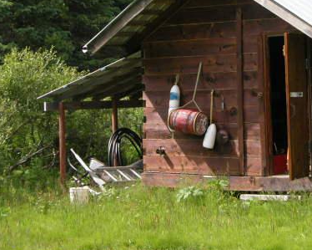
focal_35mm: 167
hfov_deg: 11.5
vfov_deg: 9.2
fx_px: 1542
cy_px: 72
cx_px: 250
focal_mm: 25.4
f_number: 4.6
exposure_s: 1/337
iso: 100
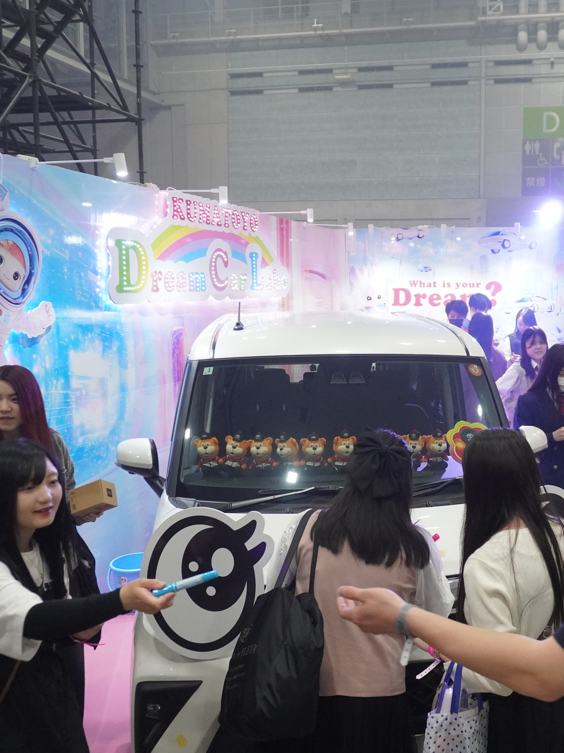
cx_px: 424
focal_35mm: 35
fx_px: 760
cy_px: 373
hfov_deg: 39.6
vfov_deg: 52.6
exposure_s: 1/160
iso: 3200
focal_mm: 16
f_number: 4
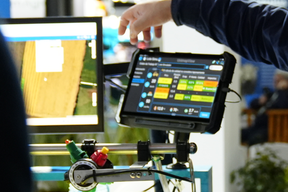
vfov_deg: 12.4
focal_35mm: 110
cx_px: 248
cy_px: 117
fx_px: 880
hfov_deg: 18.3
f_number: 2.8
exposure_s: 1/250
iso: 2500
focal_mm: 31
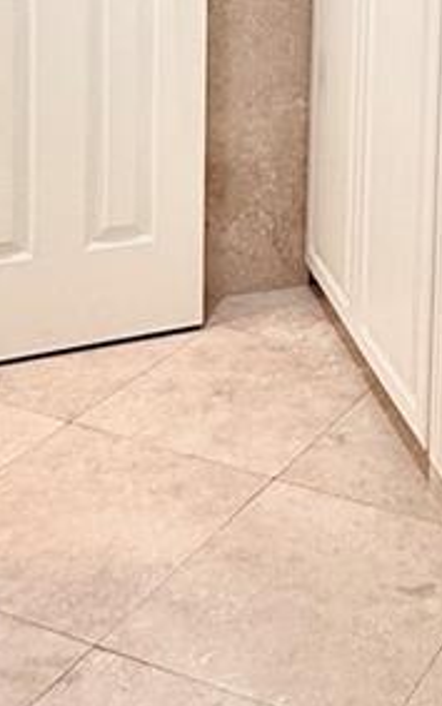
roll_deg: -2.5
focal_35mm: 63
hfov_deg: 19.4
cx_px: 537
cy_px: -105
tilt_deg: -3.6
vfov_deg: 28.8
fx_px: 1214
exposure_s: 1/120
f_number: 2.2
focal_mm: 2.22
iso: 125
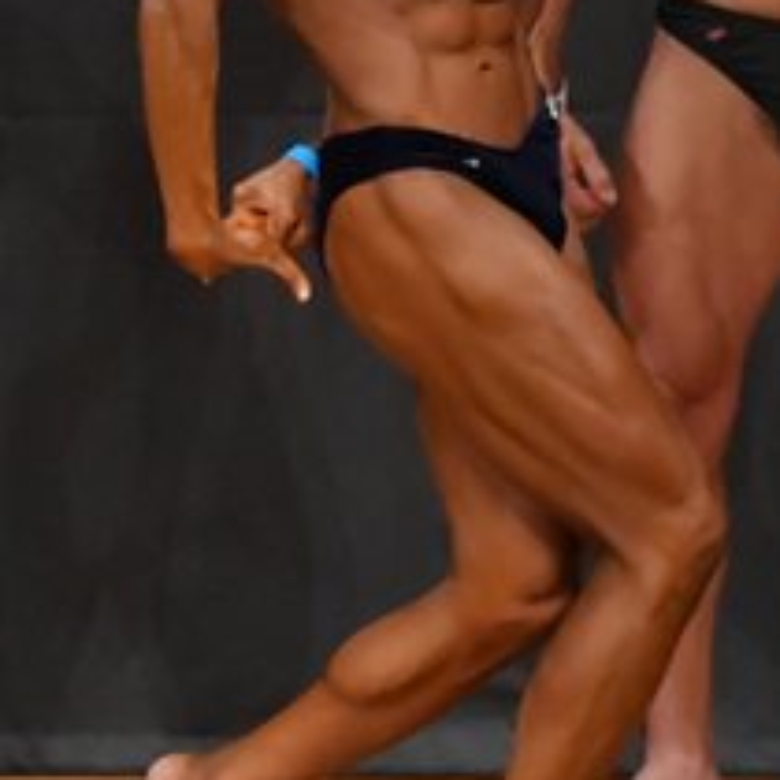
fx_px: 22765
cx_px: -641
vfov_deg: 2.0
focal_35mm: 893
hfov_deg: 2.0
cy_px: 345
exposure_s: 1/400
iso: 8000
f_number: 5.6
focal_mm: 190
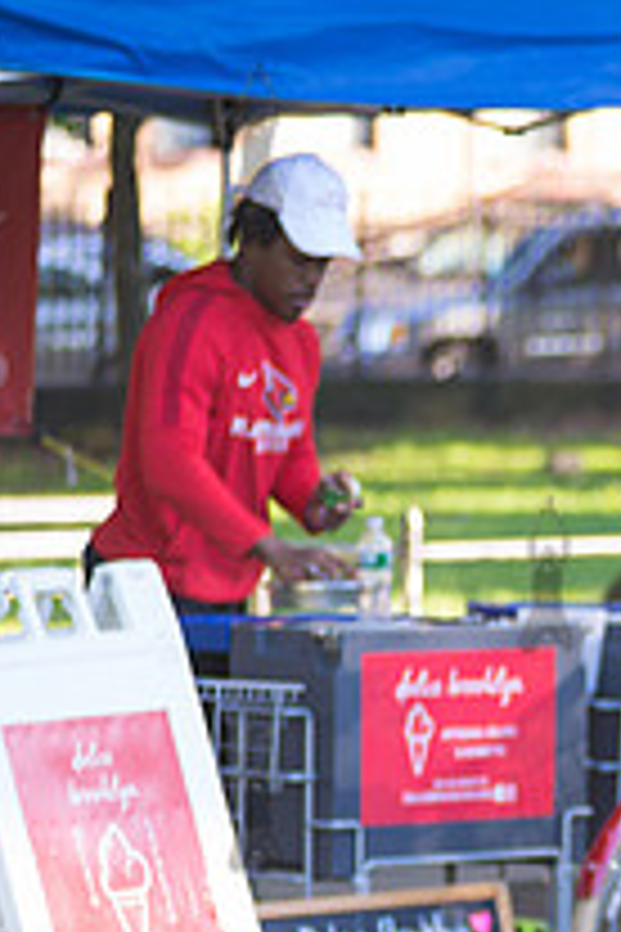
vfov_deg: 8.0
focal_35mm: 258
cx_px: 1125
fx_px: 6675
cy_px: 790
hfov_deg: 5.2
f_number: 3.2
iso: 250
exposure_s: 1/160
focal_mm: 92
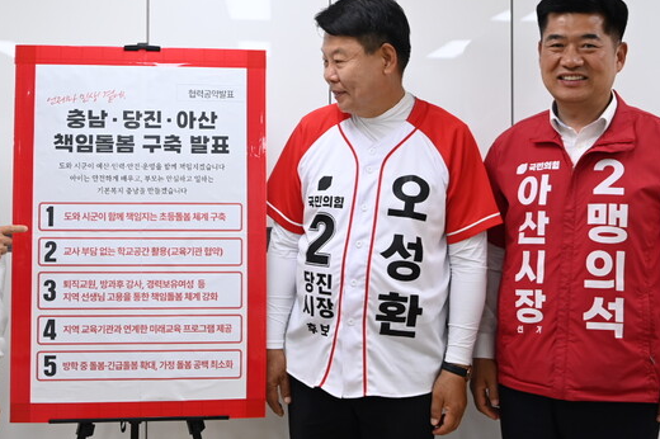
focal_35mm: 64
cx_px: 273
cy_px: 154
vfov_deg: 21.2
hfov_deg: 31.4
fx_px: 1173
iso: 640
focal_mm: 35
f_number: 3.2
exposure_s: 1/200
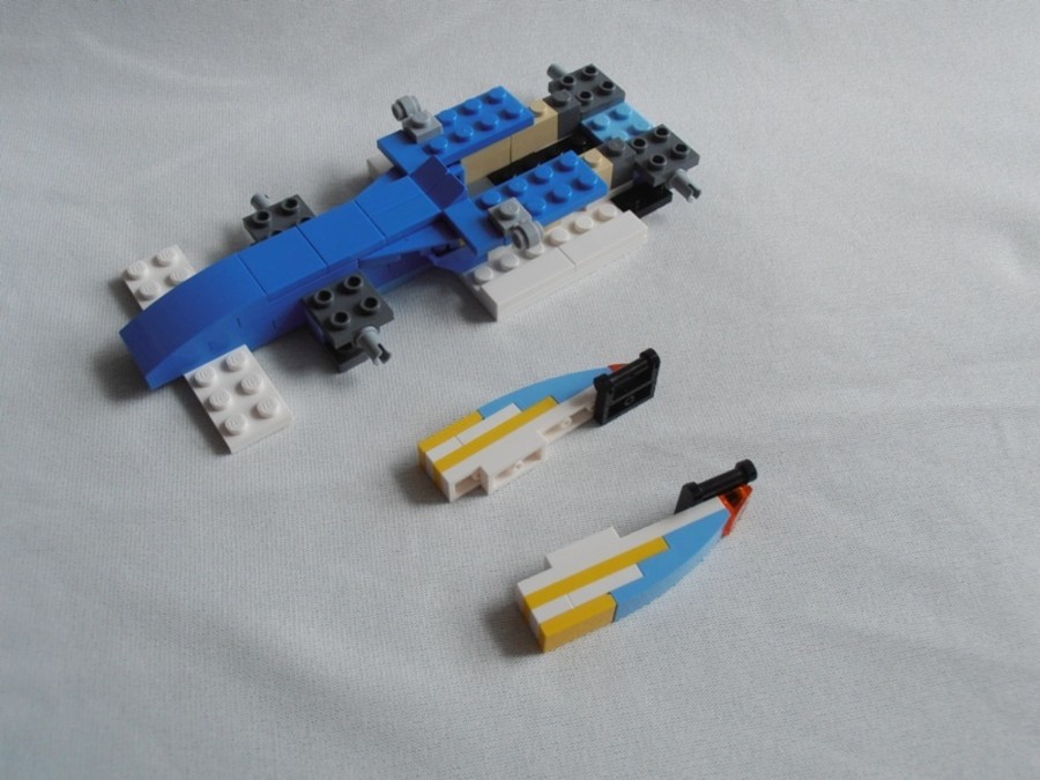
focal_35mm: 37
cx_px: 520
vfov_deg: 38.7
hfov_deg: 50.1
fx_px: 1112
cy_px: 390
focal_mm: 6.61
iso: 80
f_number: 3.9
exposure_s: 1/250
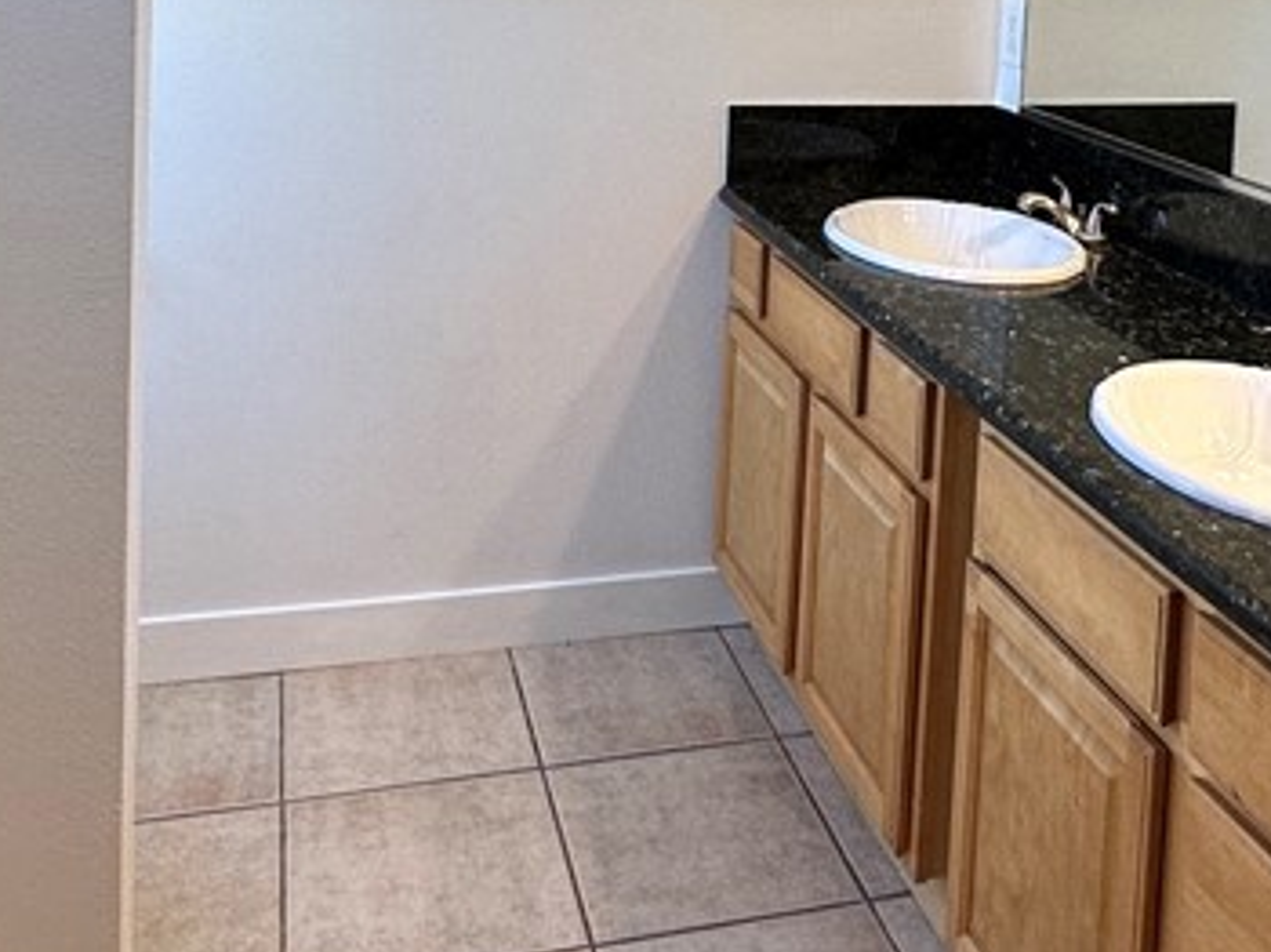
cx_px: 704
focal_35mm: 41
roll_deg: -2.6
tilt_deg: -2.7
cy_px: -51
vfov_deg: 31.7
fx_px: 1504
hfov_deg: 45.7
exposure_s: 1/120
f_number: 2.2
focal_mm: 2.22
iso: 160
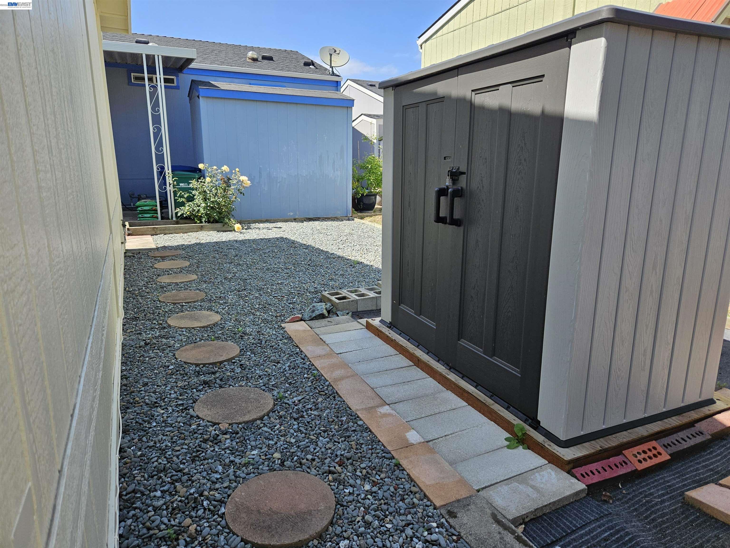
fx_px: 485
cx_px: 365
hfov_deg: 73.9
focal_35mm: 23
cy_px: 274
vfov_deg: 58.9
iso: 40
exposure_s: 1/1199
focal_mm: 5.4
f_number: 1.8
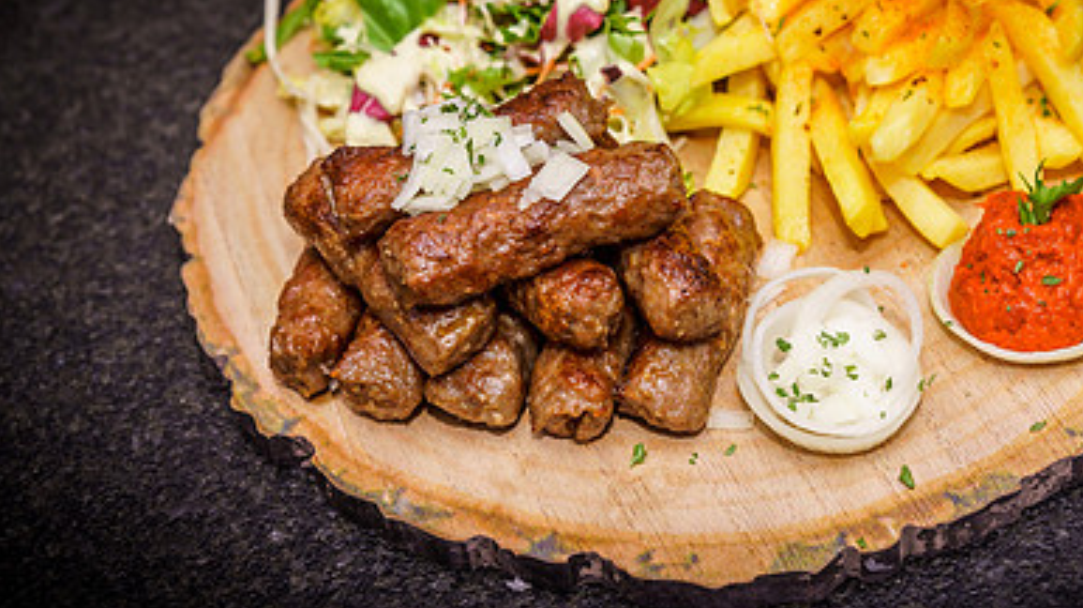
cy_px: 265
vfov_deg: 12.2
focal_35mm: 99
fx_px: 2841
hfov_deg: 21.5
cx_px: 698
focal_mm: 60
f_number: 4
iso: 100
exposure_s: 1/250
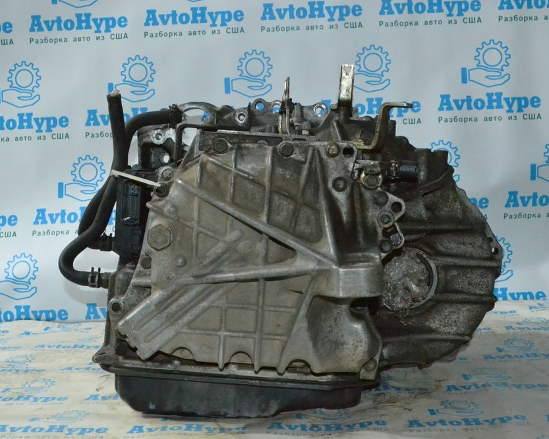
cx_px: 279
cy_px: 222
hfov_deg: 41.2
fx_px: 731
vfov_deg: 33.4
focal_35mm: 45
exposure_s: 1/125
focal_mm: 26
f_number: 9
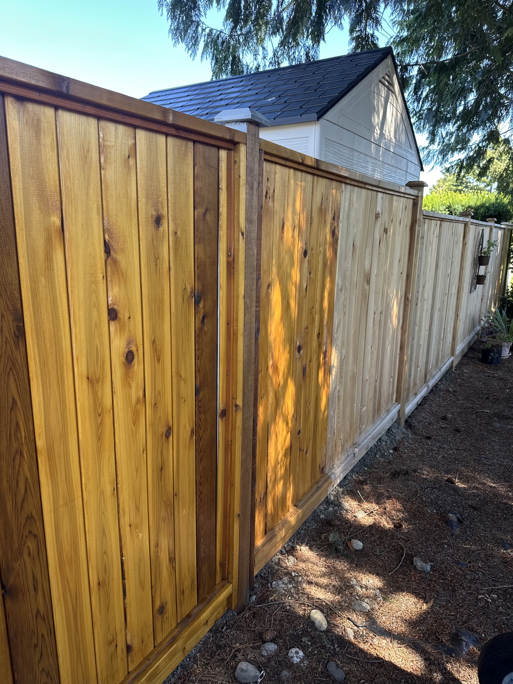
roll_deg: -0.6
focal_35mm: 24
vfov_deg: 71.6
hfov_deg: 56.8
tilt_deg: -12.4
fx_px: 474
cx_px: 256
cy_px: 342
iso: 80
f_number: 1.78
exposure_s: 1/163
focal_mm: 6.86
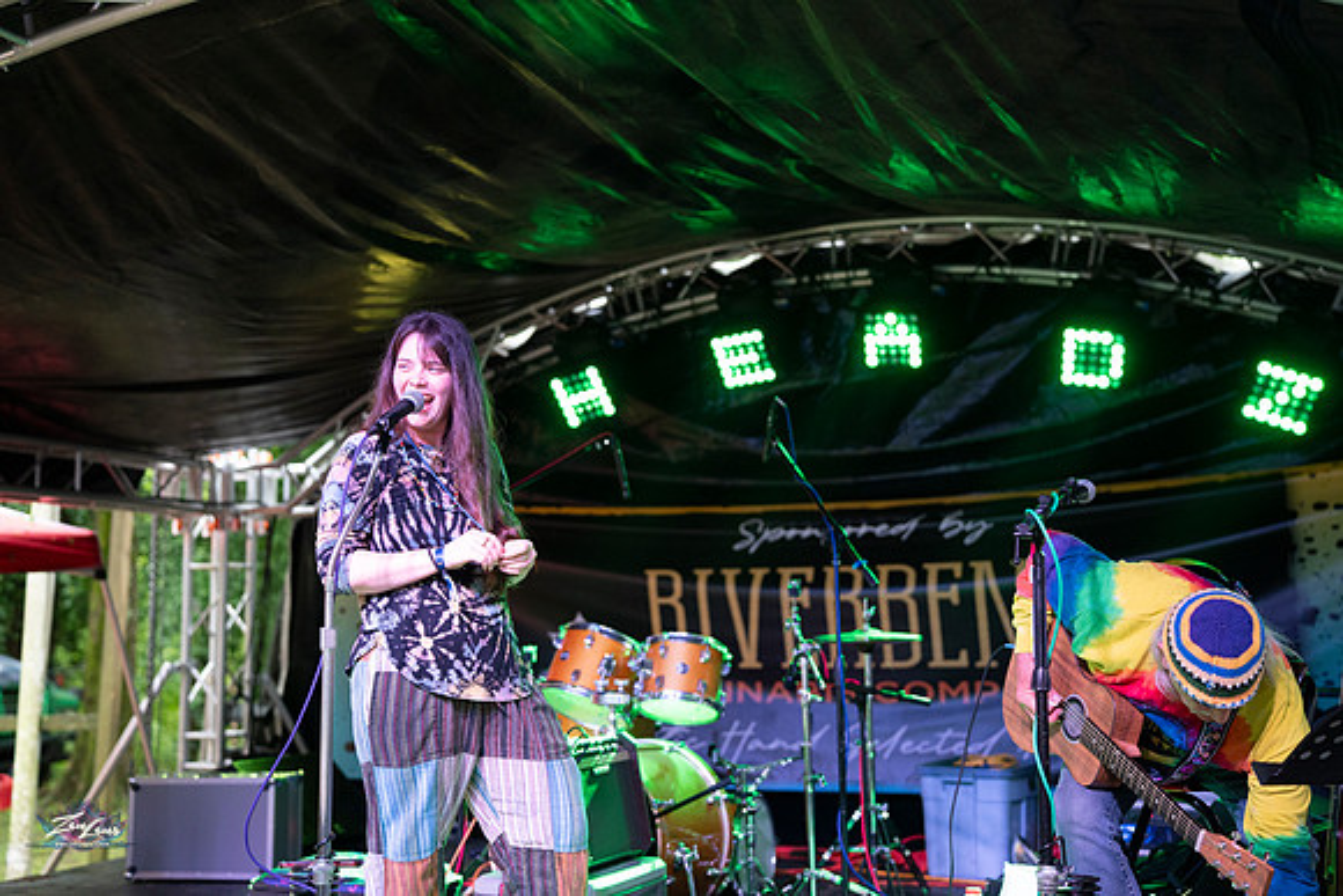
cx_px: 672
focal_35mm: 46
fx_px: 1716
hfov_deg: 42.7
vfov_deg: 29.3
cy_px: 448
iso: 3200
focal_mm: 46
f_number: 2.2
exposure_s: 1/500
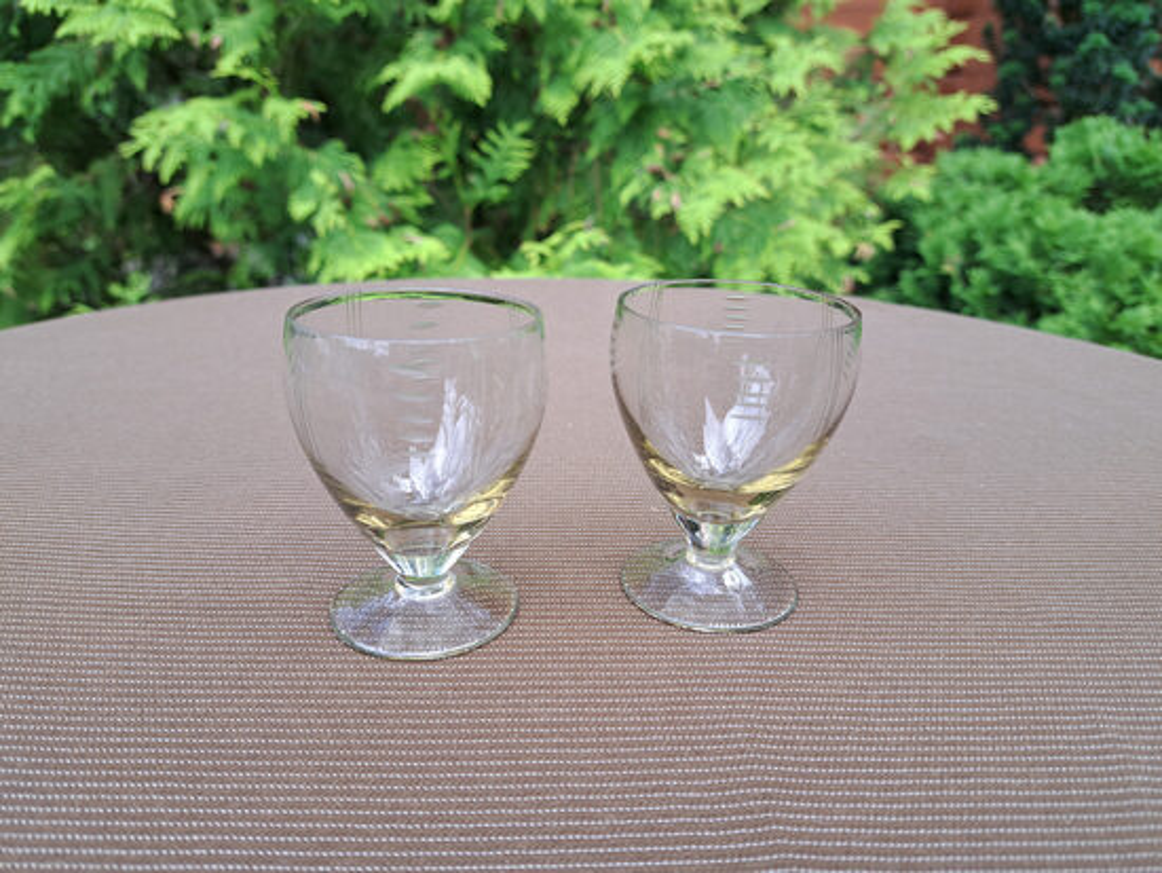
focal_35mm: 24
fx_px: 806
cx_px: 581
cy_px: 436
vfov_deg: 56.9
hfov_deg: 71.6
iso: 50
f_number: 1.8
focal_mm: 5.23
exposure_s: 1/50
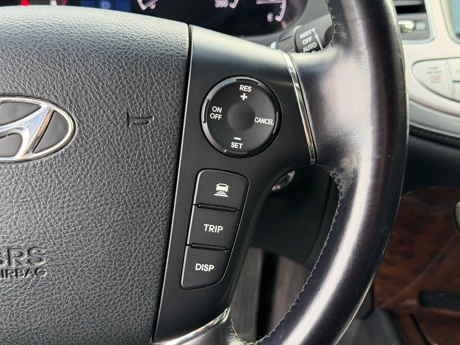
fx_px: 638
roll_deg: +1.5
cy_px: 172
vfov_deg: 30.3
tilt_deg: -29.0
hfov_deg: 39.7
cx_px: 230
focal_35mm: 48
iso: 160
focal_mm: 6.76
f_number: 1.78
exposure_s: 1/188
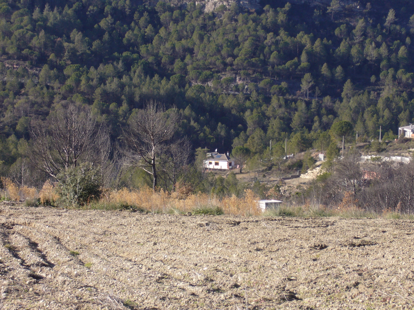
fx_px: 1256
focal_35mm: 105
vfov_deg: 14.1
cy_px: 155
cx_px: 207
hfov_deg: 18.7
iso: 80
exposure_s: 1/200
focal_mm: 17.4
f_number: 5
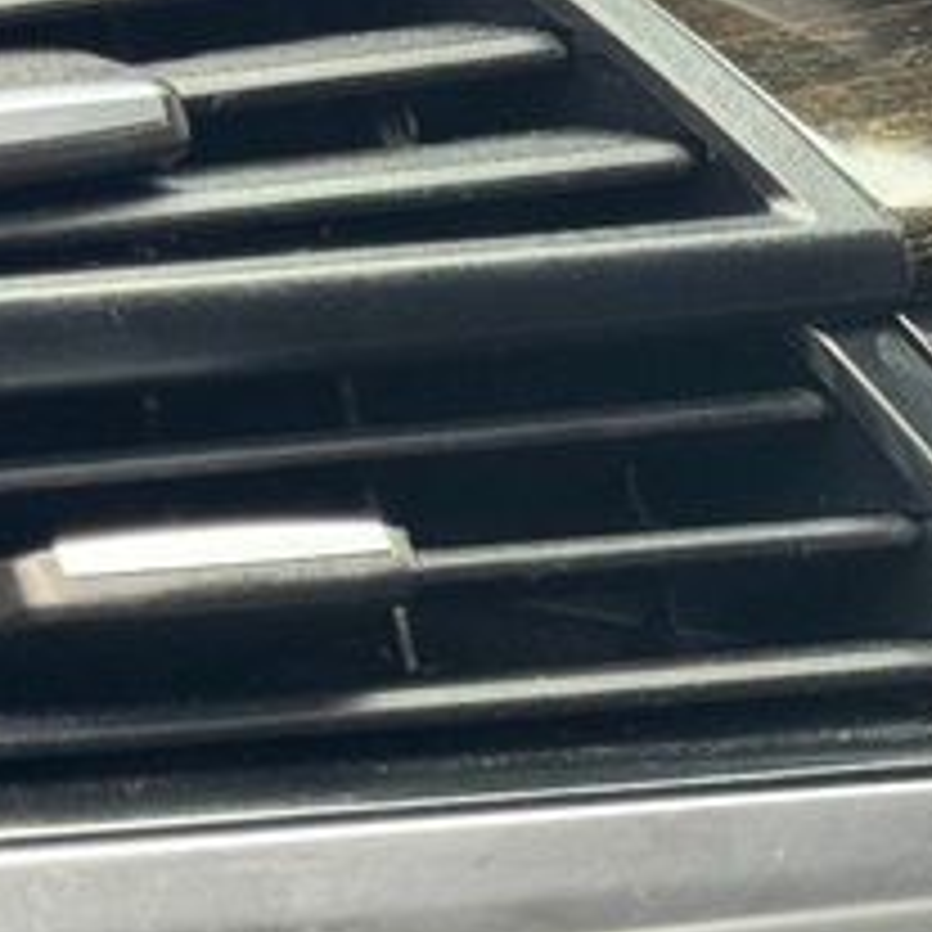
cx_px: 1324
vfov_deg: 8.3
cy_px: 819
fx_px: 6397
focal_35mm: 210
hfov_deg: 8.2
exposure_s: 1/70
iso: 100
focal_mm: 6.76
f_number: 1.78
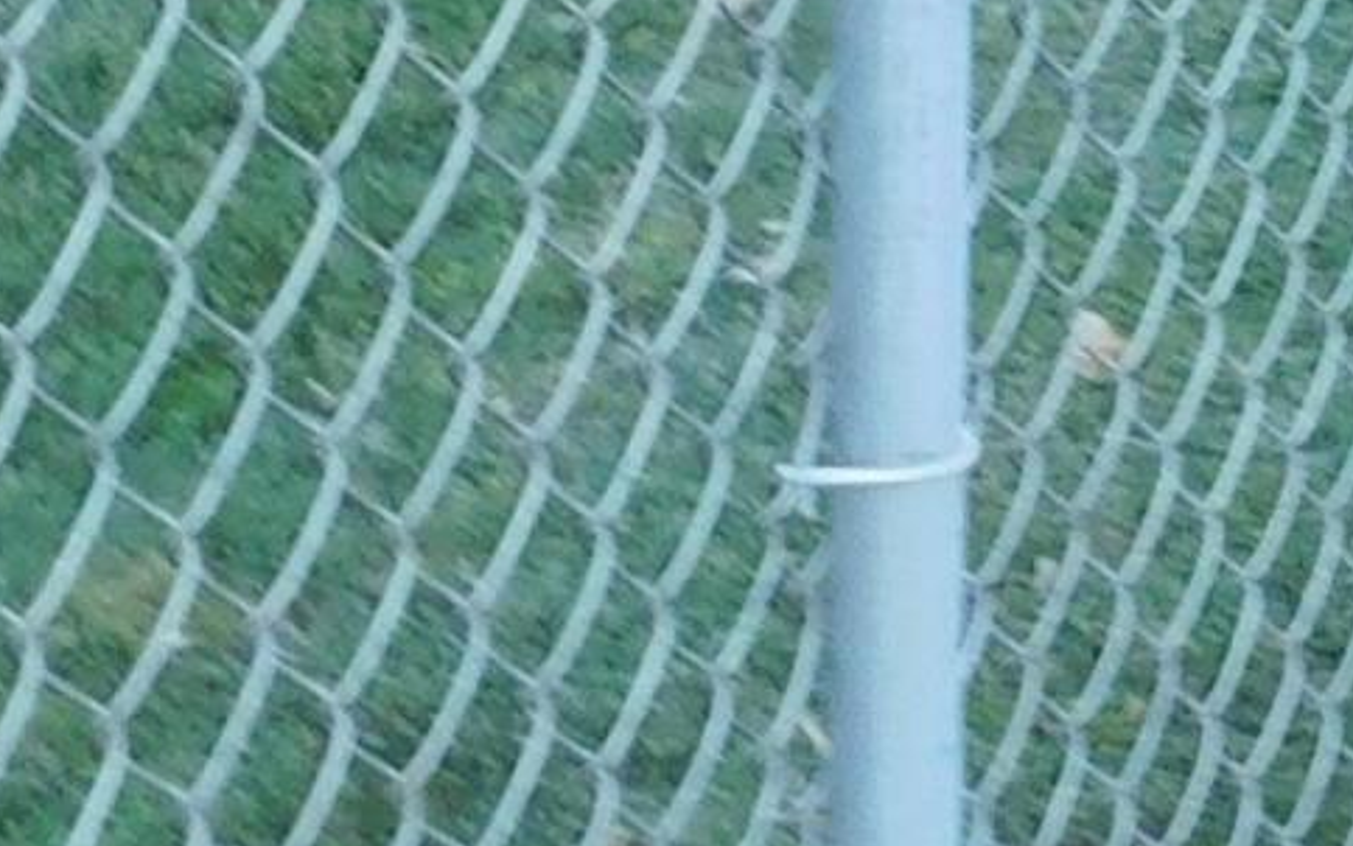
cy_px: -1325
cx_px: 1684
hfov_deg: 13.1
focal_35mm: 155
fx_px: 5716
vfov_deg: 7.7
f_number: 3
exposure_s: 1/40
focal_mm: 4
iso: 125
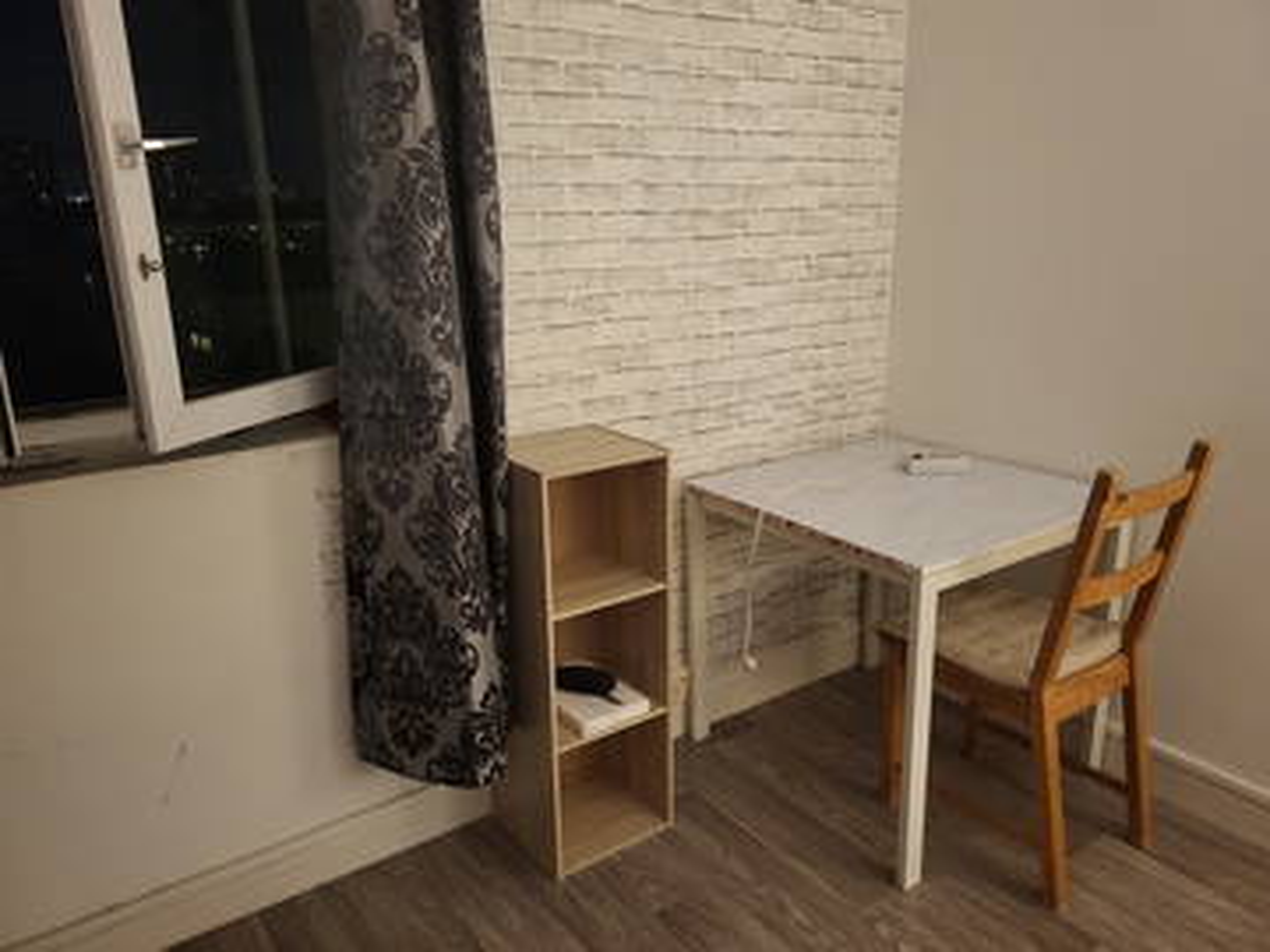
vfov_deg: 53.1
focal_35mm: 26
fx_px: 954
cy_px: 476
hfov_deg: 67.3
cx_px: 635
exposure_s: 1/33.3
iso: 640
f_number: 1.8
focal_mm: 5.4
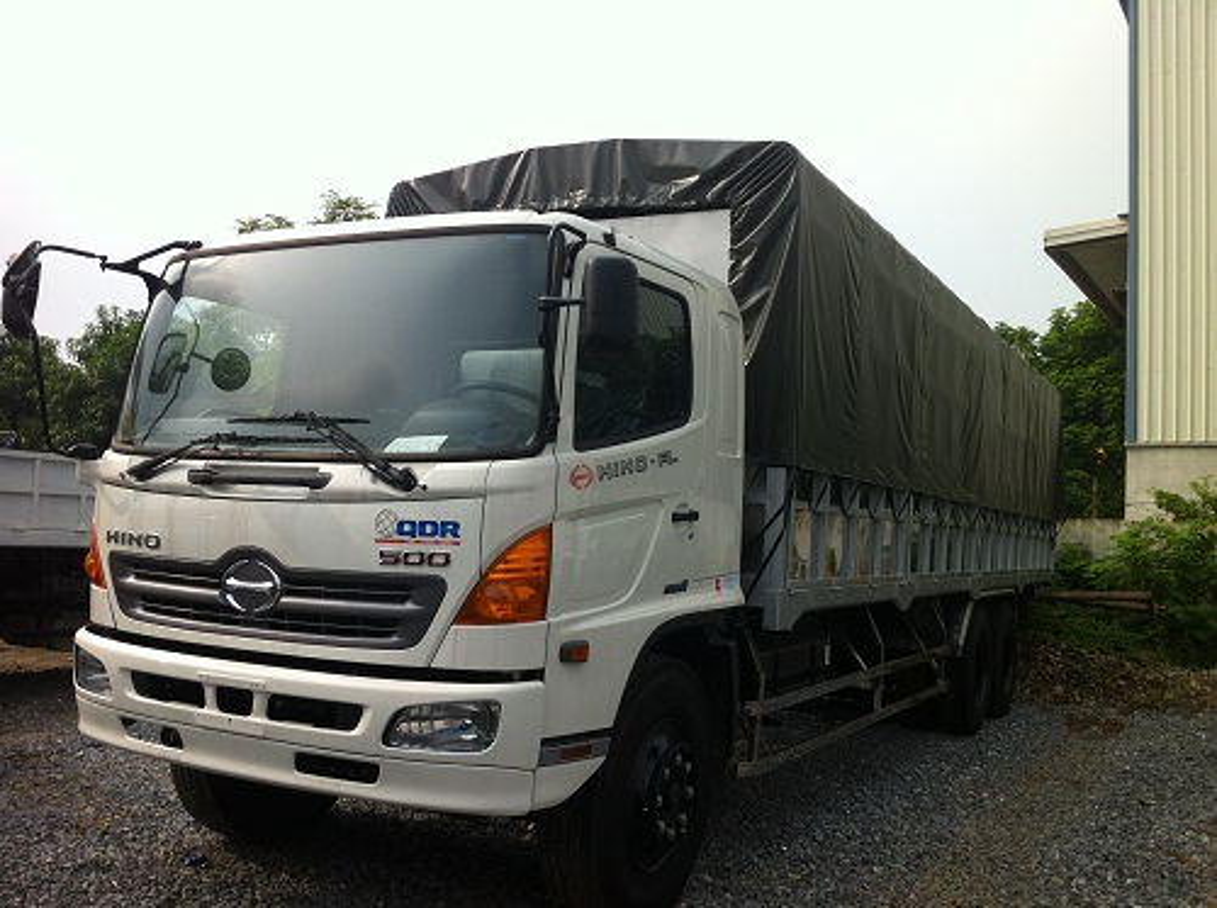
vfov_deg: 40.6
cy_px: 454
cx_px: 608
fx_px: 1228
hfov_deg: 52.7
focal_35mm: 35
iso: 80
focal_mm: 3.85
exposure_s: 1/984
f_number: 2.8
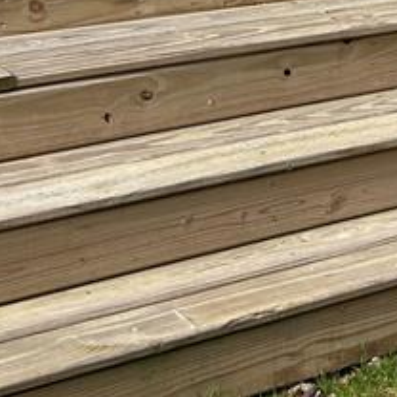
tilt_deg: -6.9
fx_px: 1466
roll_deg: -1.7
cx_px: 298
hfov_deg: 15.4
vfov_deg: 14.5
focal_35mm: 113
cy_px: -181
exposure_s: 1/2123
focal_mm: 5.7
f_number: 1.5
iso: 50
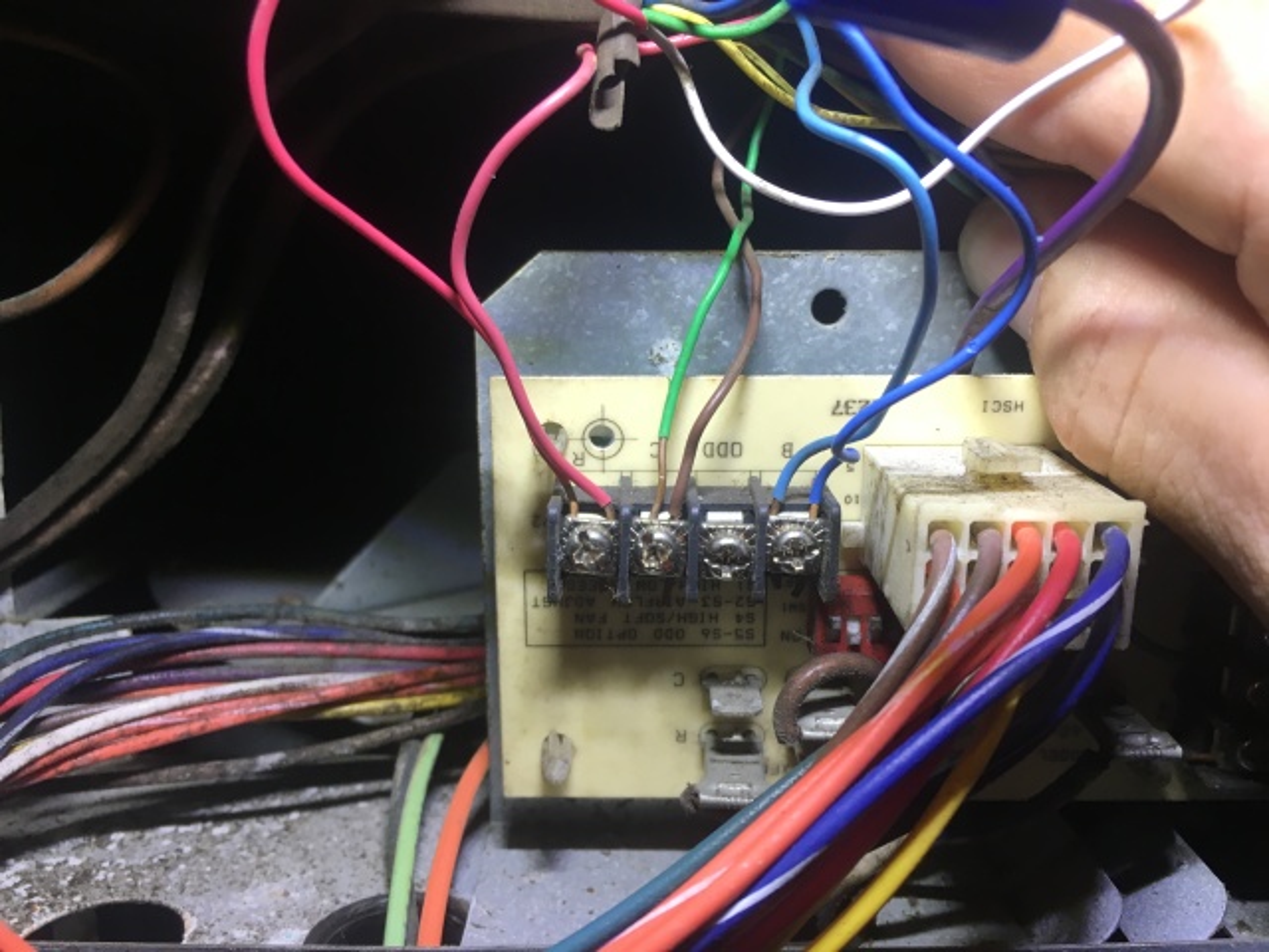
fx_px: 1063
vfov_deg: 48.2
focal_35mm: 29
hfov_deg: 61.7
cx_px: 634
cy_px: 476
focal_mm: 4.15
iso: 25
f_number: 2.2
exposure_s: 1/30
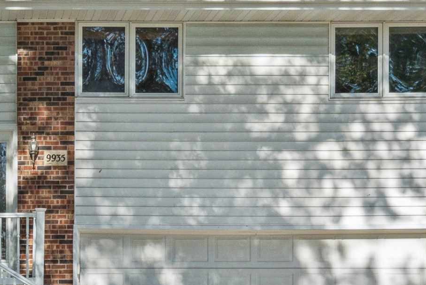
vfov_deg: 15.0
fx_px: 1077
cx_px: -40
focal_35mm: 91
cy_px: 187
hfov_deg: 21.3
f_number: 10
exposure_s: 1/1250
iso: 800
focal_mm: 27
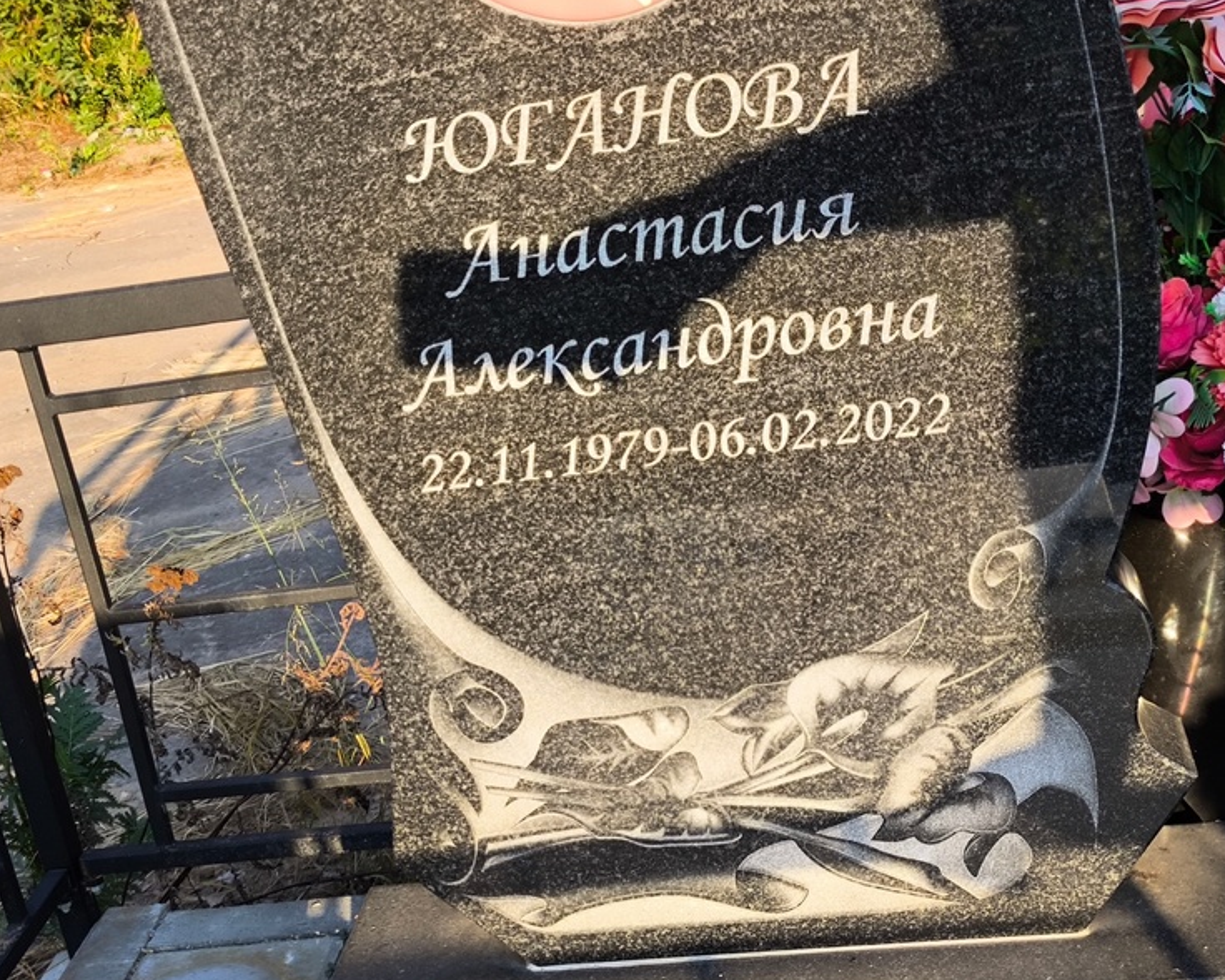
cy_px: 491
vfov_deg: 28.6
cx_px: 572
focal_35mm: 53
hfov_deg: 35.3
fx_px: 1922
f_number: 1.7
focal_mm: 4.71
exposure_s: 1/411
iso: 50
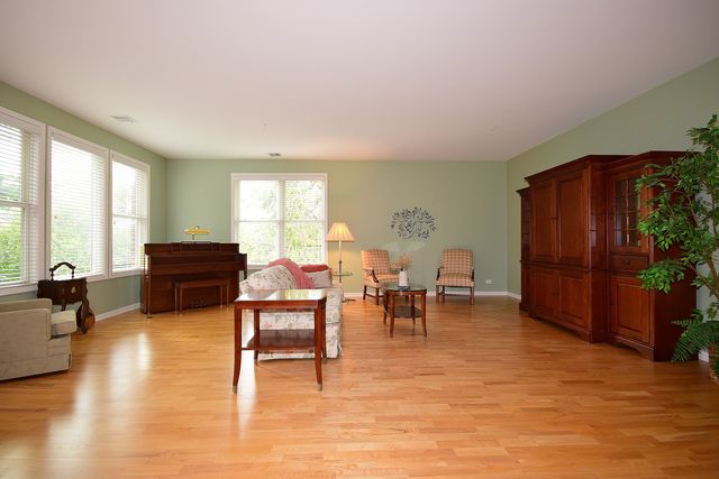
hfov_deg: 95.0
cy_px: 240
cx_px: 360
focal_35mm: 16
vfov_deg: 72.1
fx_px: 330
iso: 1000
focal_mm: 11
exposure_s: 1/60
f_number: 7.1
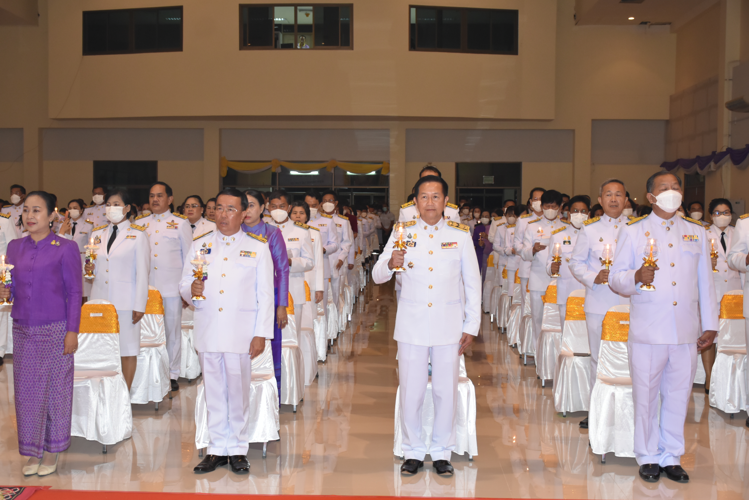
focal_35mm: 48
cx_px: 374
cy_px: 250
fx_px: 999
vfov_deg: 28.1
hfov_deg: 41.1
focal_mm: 32
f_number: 4
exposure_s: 1/60
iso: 1100
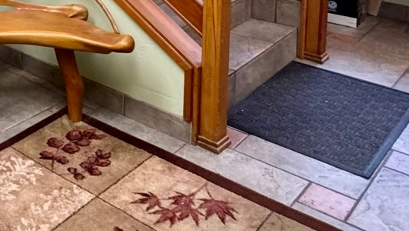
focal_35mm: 55
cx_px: -25
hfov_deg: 33.6
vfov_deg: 19.3
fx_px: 597
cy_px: -107
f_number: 2.2
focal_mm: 2.22
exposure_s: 1/121
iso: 320
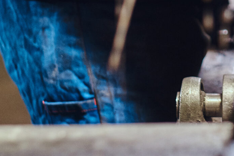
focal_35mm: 311
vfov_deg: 4.4
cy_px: -113
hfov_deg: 6.6
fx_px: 2022
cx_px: 294
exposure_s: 1/125
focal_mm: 56
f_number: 2.2
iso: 640
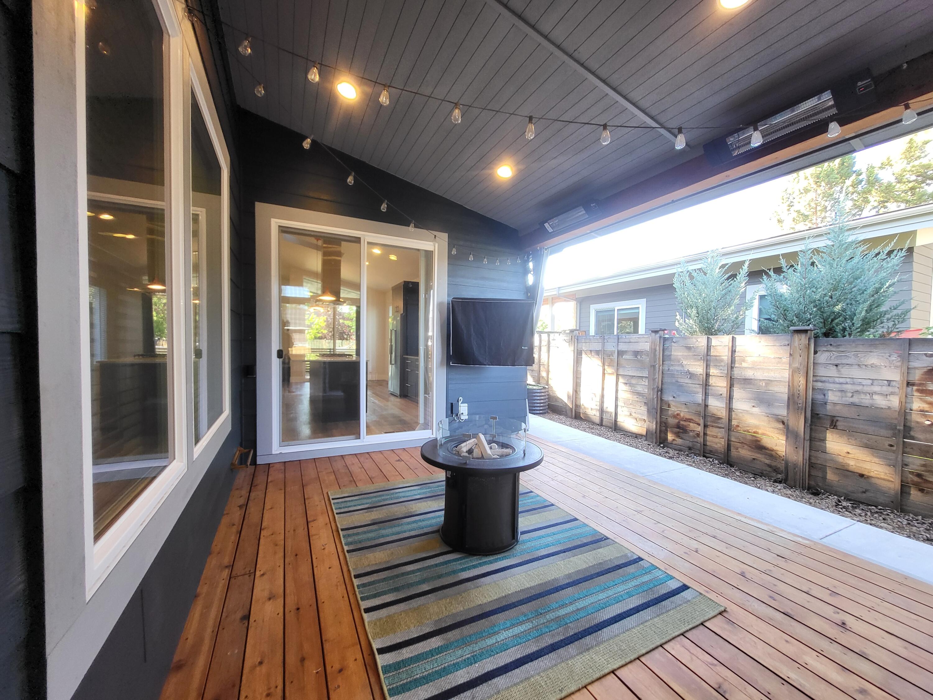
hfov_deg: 106.2
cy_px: 350
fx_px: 350
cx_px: 466
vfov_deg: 89.9
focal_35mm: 13
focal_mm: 1.74
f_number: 2.2
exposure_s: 1/60
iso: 100
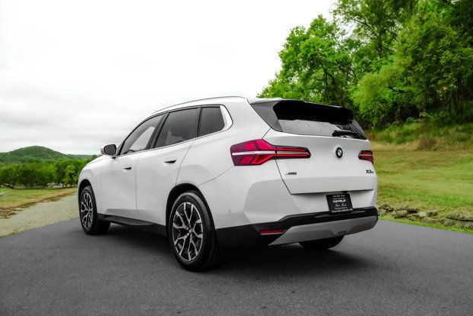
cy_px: 162
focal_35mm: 32
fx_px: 421
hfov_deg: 58.7
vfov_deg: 41.2
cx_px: 243
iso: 640
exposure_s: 1/640
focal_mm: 31
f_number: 8
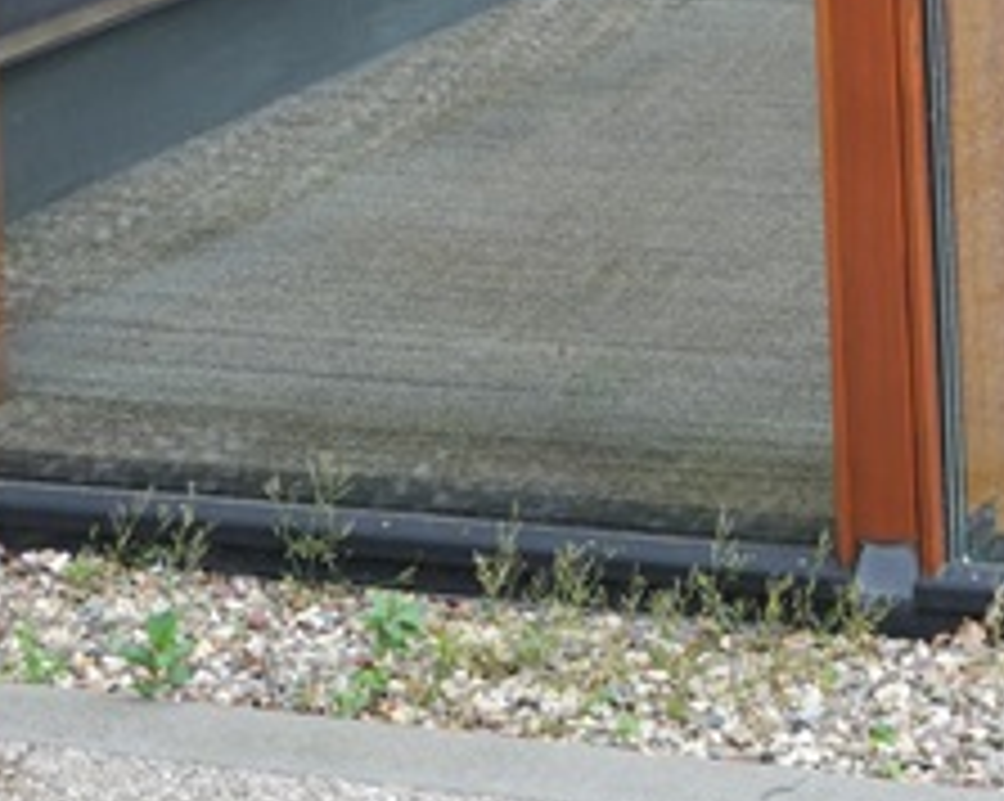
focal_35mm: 143
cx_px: 1360
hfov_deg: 13.0
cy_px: -990
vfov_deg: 9.8
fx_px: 4245
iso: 400
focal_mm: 34
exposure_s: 1/160
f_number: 4
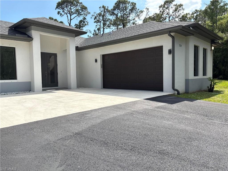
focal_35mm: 26
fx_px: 171
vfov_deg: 53.1
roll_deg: +1.1
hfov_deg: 67.3
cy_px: 86
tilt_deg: -3.0
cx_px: 114
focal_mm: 5.96
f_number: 1.6
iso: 50
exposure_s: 1/3623
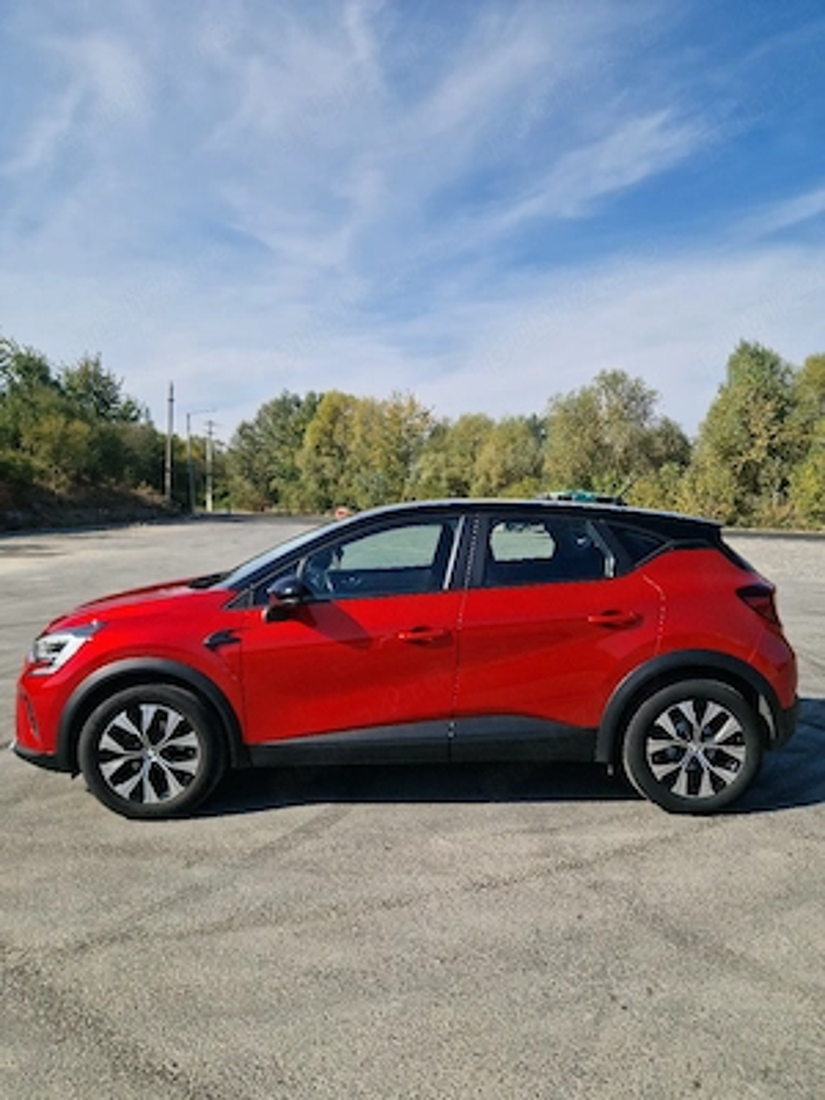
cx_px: 412
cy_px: 550
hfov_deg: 58.9
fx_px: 731
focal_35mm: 23
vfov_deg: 73.9
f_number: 1.8
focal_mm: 5.4
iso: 50
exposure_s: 1/2000
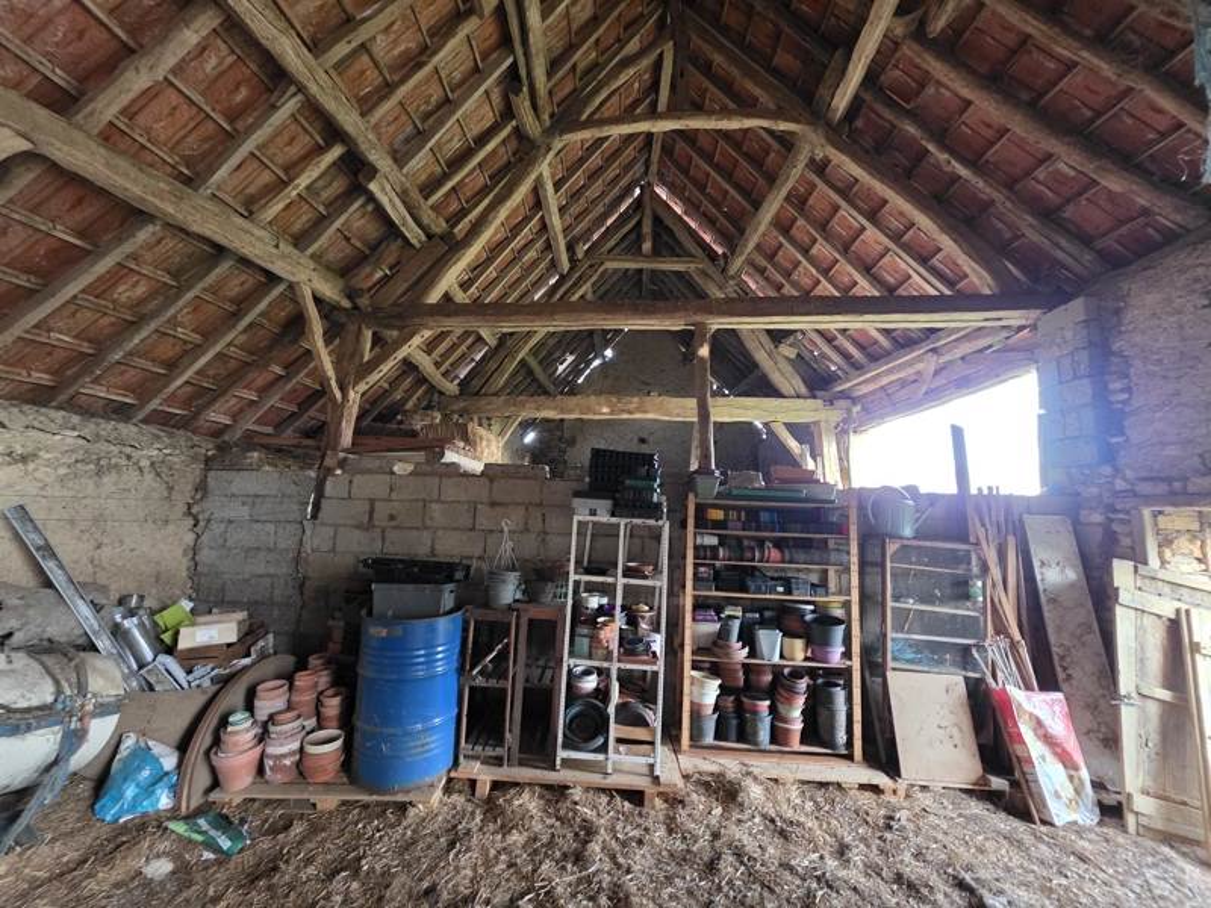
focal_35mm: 13
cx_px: 606
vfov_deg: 89.9
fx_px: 455
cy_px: 454
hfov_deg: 106.2
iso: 800
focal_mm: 2.2
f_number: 1.9
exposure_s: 1/50
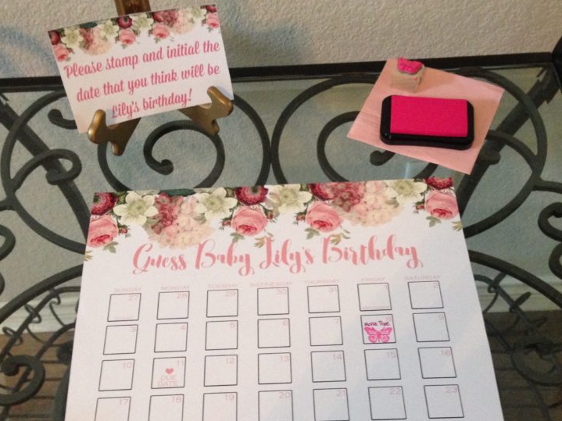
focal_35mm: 47
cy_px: 218
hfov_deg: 40.4
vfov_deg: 30.9
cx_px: 267
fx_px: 763
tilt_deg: -52.7
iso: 320
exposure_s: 1/20
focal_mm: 4.12
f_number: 2.4
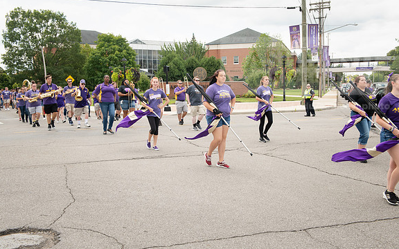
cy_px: 121
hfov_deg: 50.4
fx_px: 424
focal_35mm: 39
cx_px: 200
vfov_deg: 32.8
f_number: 6.3
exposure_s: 1/400
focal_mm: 38
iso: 320
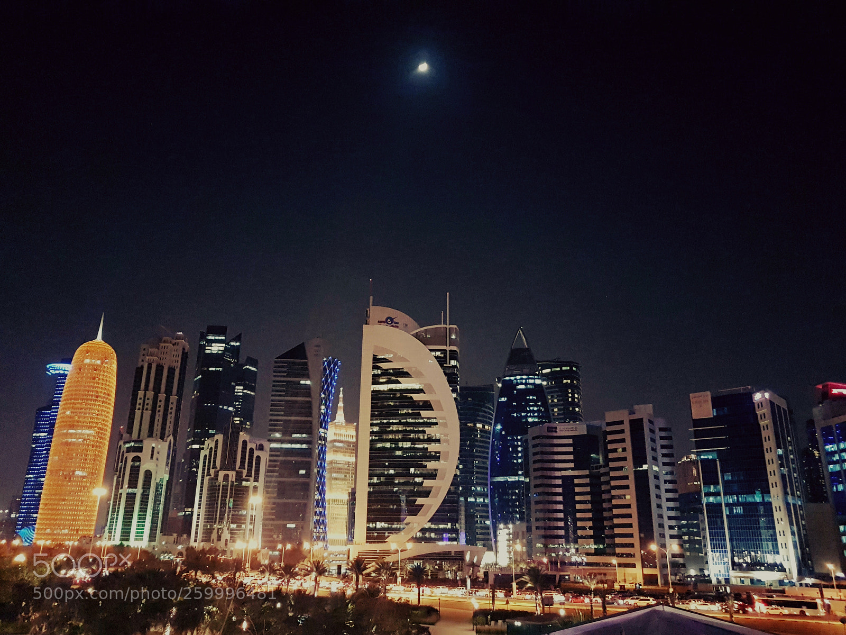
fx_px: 635
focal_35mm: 26
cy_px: 318
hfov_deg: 67.3
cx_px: 423
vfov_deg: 53.1
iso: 640
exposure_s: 1/10
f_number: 1.7
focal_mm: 4.2
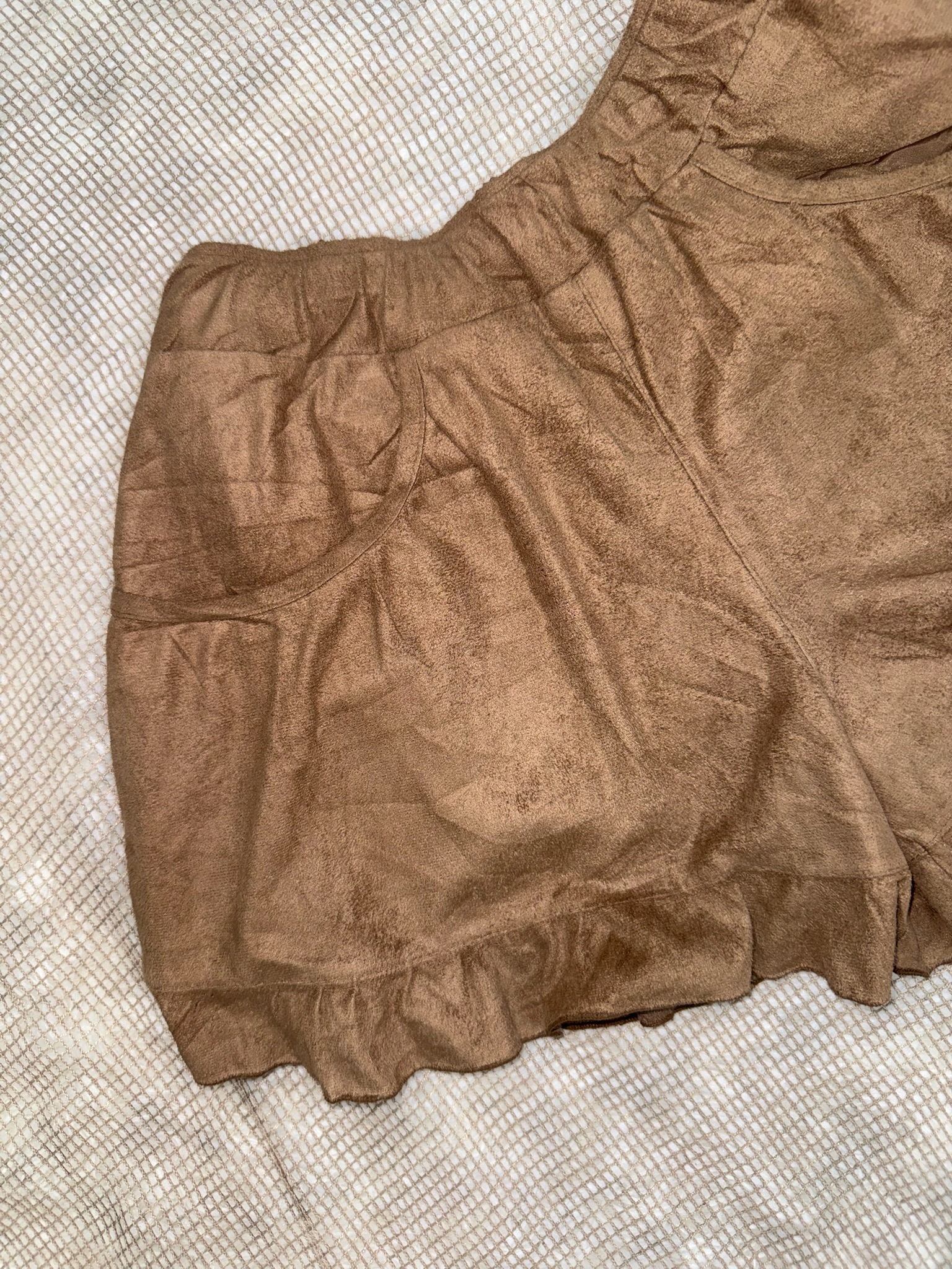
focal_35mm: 24
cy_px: 634
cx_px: 476
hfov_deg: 56.8
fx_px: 880
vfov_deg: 71.6
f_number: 1.78
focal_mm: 6.76
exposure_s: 1/56
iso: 64
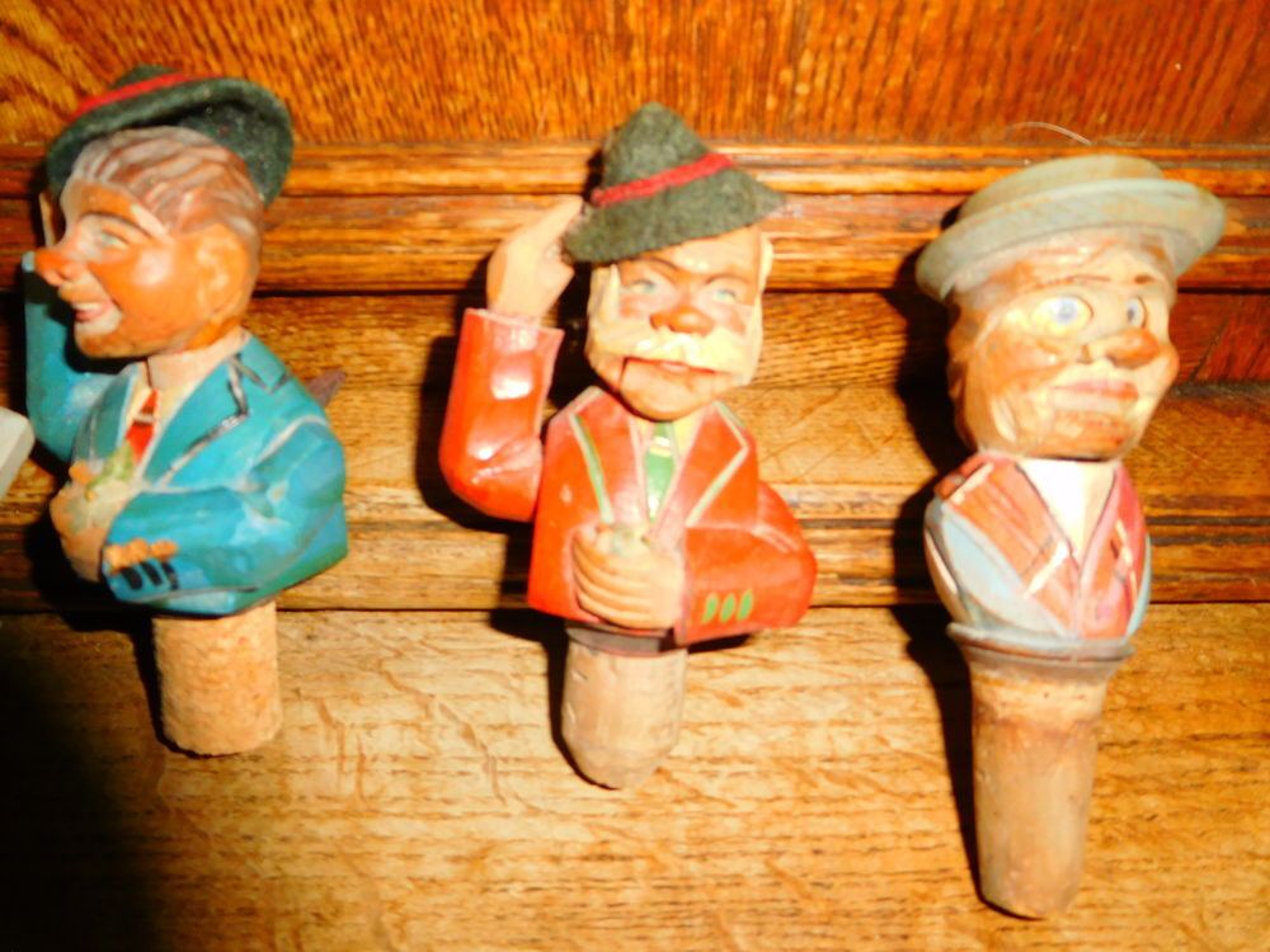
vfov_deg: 54.9
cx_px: 635
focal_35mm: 25
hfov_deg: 69.4
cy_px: 476
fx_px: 917
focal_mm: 4.5
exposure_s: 1/30
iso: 200
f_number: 6.8
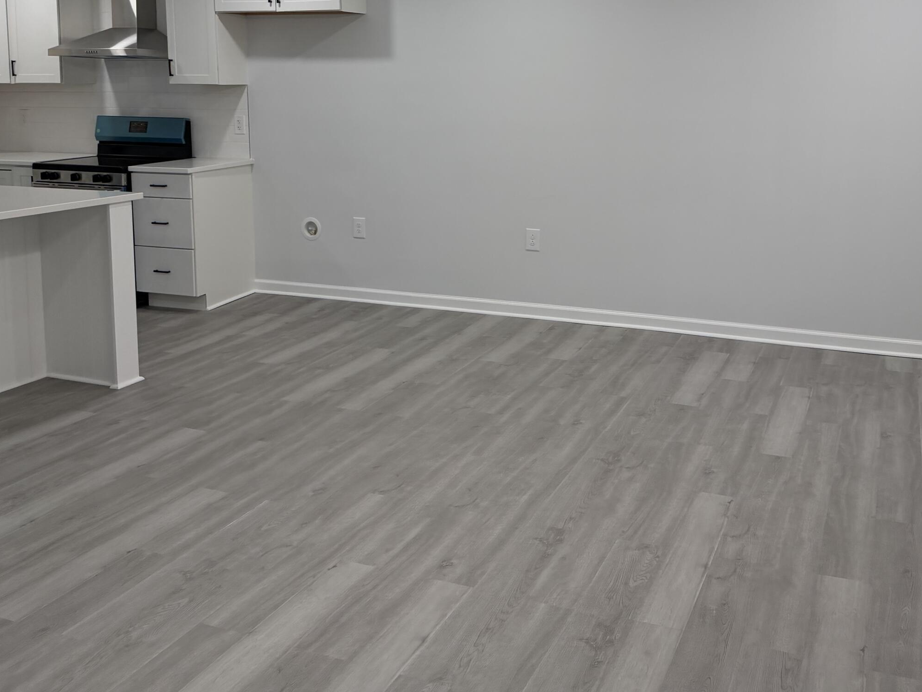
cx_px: 504
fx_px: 959
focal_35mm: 36
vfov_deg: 38.8
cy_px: 186
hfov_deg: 51.3
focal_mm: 6.76
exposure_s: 1/224
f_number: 1.78
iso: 200
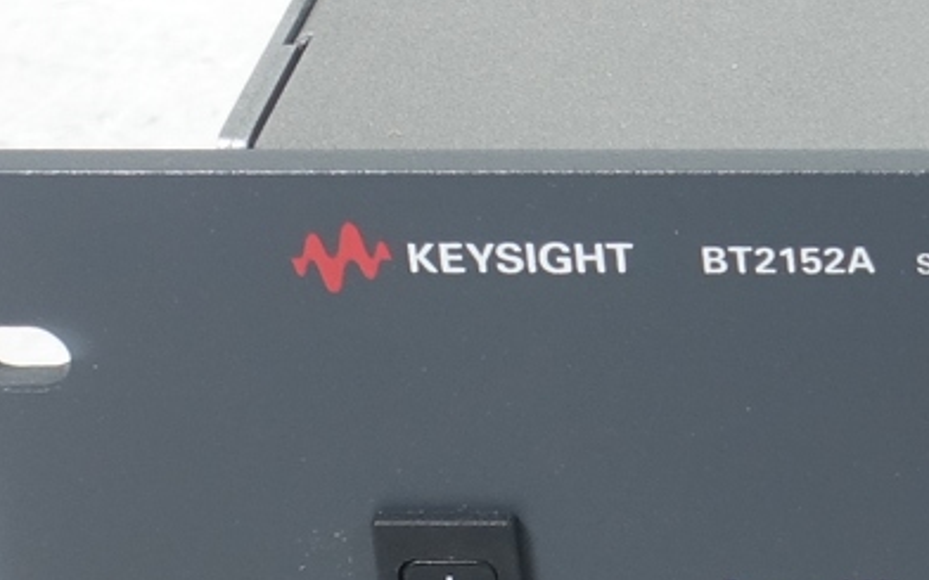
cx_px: 2346
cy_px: -281
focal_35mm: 266
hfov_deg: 7.3
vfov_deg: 4.9
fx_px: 6735
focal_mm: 18.51
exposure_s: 1/80
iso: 125
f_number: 4
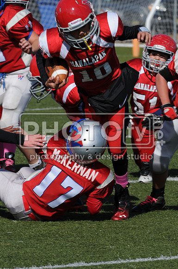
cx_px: 89
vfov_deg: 4.6
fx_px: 3347
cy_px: 134
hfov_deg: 3.0
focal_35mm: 450
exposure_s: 1/500
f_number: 11
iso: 200
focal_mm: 300
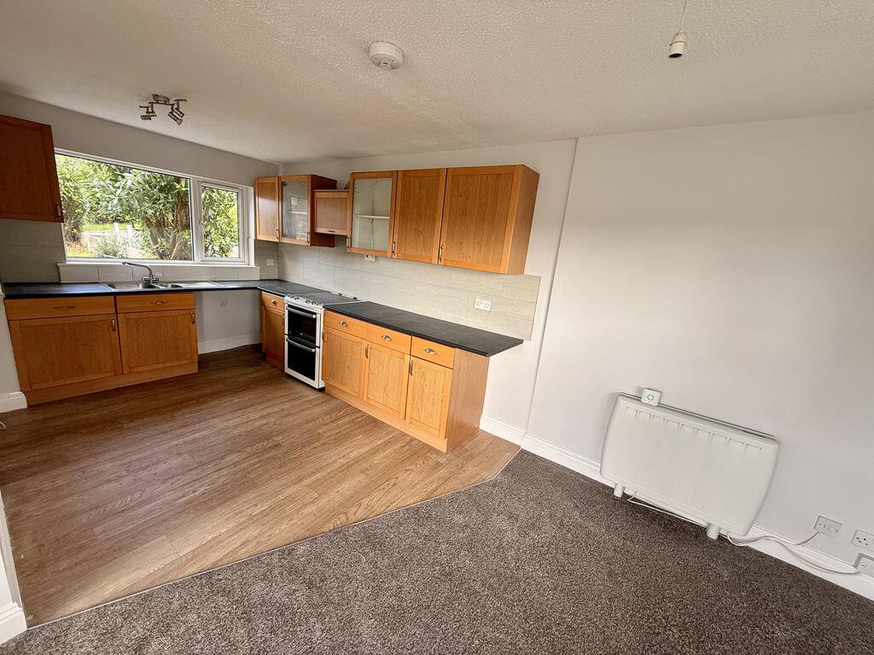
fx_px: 353
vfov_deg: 85.7
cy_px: 328
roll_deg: -5.9
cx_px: 437
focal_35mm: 14
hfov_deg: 102.1
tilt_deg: -13.4
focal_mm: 2.22
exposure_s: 1/99
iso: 80
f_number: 2.2
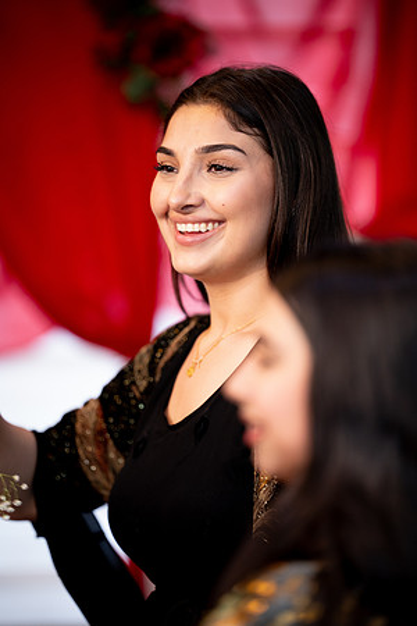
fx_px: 2606
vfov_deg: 13.7
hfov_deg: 9.1
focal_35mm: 150
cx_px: 208
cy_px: 313
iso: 1250
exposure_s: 1/200
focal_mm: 150
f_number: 2
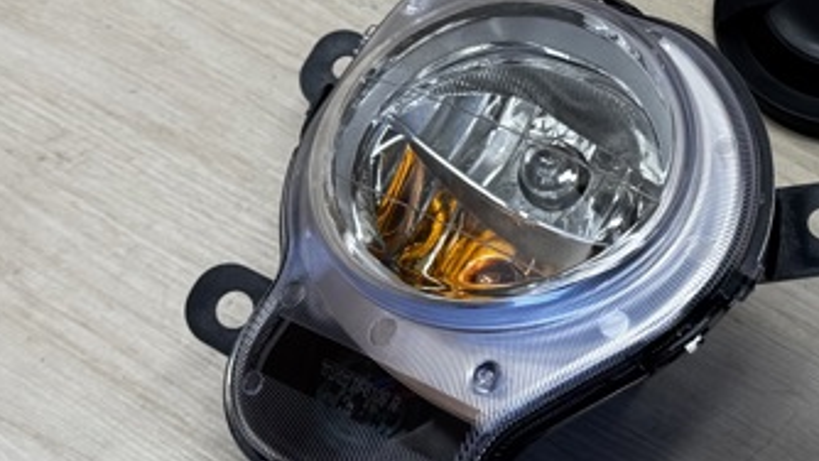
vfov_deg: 12.1
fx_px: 2172
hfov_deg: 21.0
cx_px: 691
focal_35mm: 100
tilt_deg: -58.5
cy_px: 112
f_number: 1.78
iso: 64
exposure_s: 1/239
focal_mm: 6.76
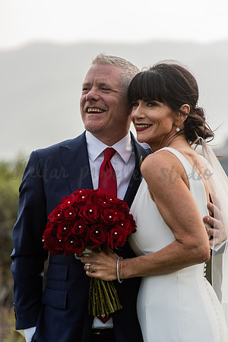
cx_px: 114
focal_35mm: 85
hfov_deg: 16.1
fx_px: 807
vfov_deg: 23.9
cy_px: 171
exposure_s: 1/2000
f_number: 2.2
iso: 160
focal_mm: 85
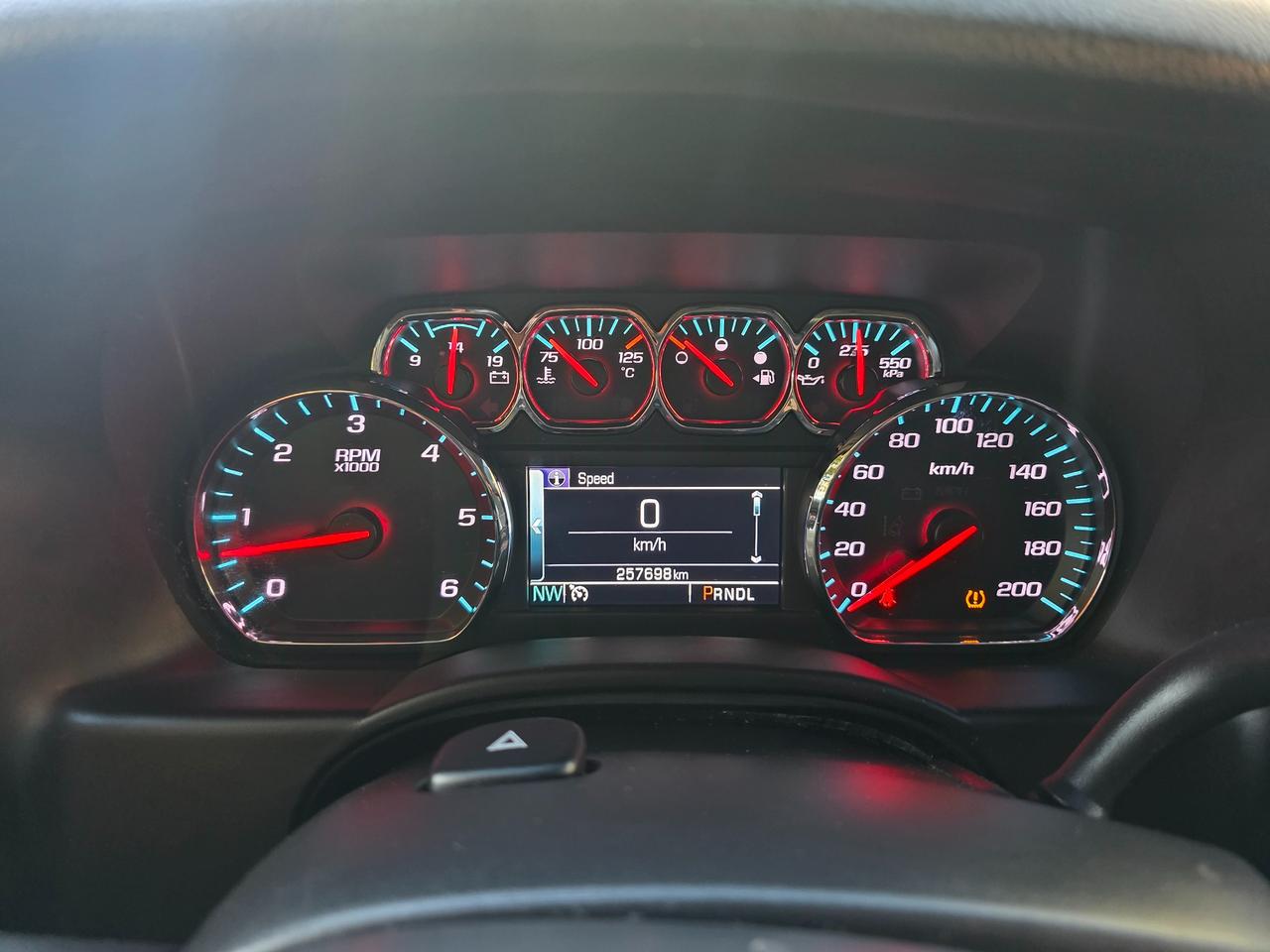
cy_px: 476
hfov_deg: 73.9
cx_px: 635
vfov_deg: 58.9
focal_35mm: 23
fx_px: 844
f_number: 1.7
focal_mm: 6.3
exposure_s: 1/62
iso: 640
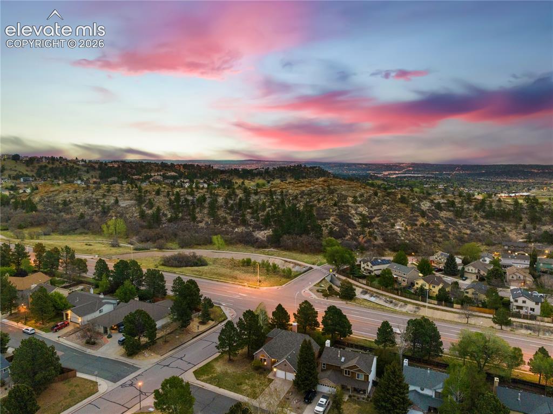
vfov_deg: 56.7
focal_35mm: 24
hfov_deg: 71.6
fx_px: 383
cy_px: 207
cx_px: 276
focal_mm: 12.29
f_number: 10
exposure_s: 1/5
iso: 1500
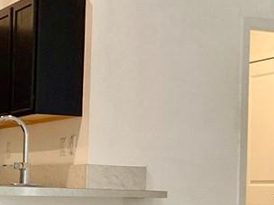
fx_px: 1093
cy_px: 142
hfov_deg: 14.2
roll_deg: -2.2
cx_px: 202
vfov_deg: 10.7
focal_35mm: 138
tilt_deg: +2.6
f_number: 1.8
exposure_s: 1/60
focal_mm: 4.25
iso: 125
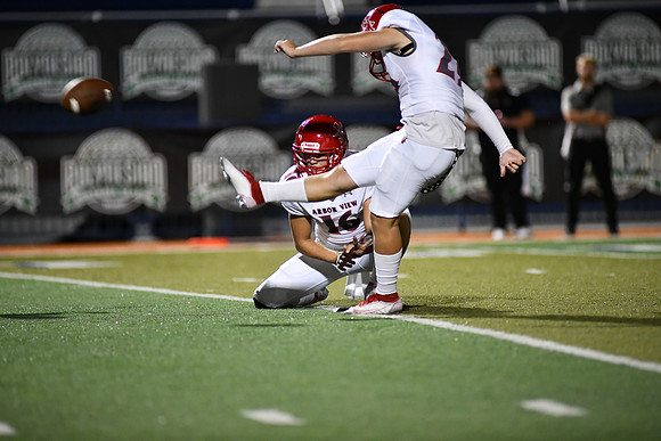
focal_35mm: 300
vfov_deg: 4.6
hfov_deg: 6.9
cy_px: 220
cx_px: 330
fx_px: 5509
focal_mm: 300
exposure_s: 1/1000
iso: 3600
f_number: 2.8
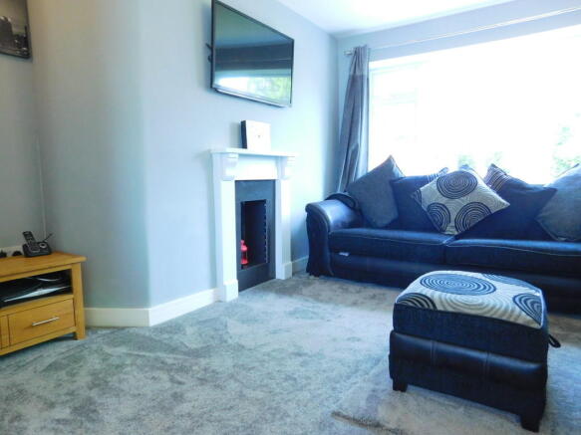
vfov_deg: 58.9
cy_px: 218
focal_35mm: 23
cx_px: 290
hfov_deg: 73.9
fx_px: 386
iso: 400
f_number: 3
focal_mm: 4
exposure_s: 1/40
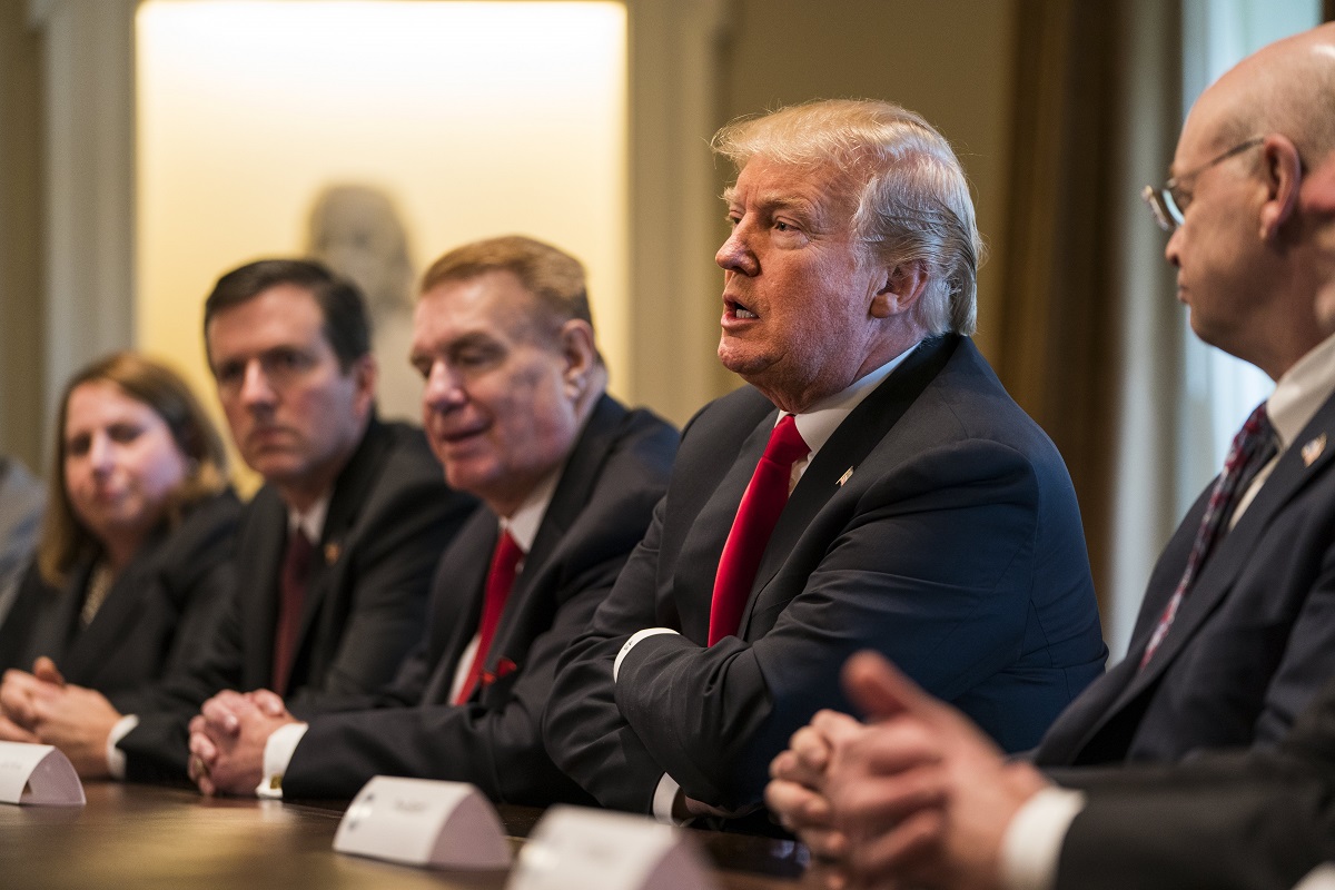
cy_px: 445
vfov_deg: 9.4
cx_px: 668
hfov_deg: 14.1
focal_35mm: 146
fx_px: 5414
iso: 2000
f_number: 2.8
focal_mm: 146
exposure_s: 1/125
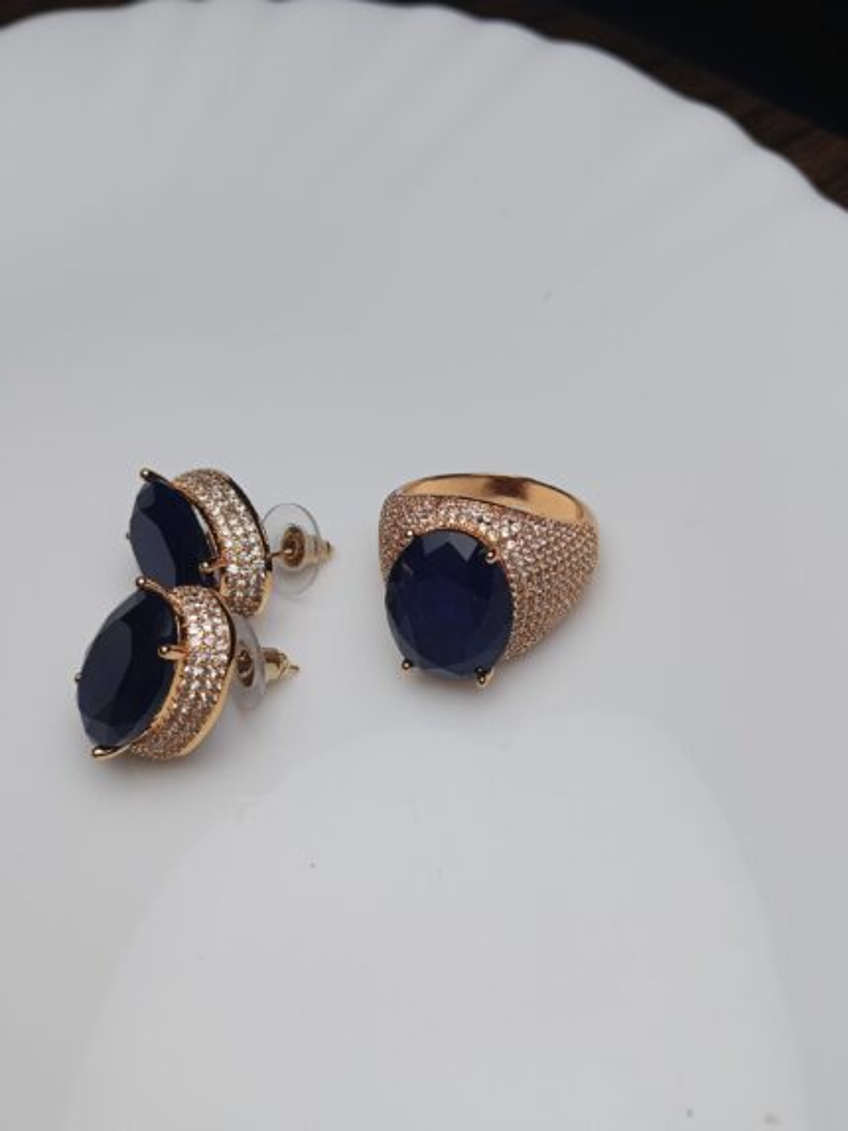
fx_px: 1045
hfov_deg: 44.2
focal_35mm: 32
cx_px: 424
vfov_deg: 56.8
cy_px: 566
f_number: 1.8
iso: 50
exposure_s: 1/430
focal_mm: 3.98
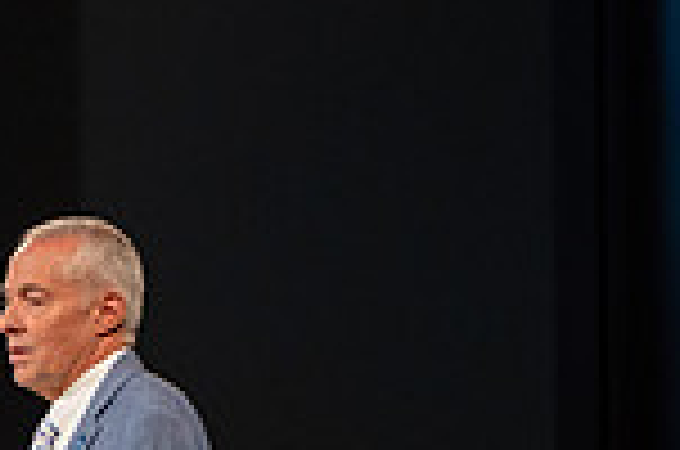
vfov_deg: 2.3
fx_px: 11328
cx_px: -405
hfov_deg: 3.4
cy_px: 637
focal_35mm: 601
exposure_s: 1/125
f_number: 2.8
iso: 500
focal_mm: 145
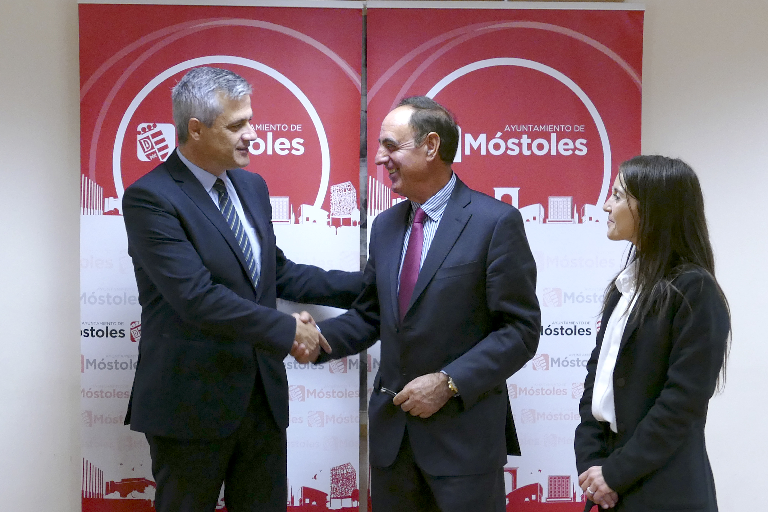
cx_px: 384
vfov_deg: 42.3
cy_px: 256
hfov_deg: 60.3
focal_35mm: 31
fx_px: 661
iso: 500
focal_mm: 11.35
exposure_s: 1/80
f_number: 3
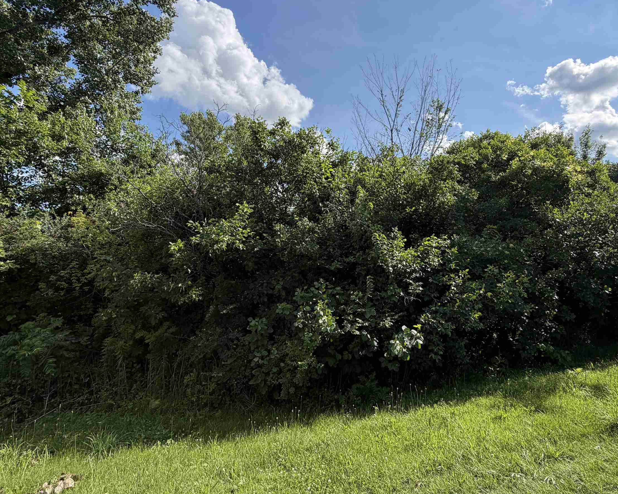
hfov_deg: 83.0
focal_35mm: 19
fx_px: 348
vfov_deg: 70.8
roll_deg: -0.6
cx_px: 339
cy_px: 230
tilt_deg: +6.4
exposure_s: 1/820
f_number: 2.2
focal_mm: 2.22
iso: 25
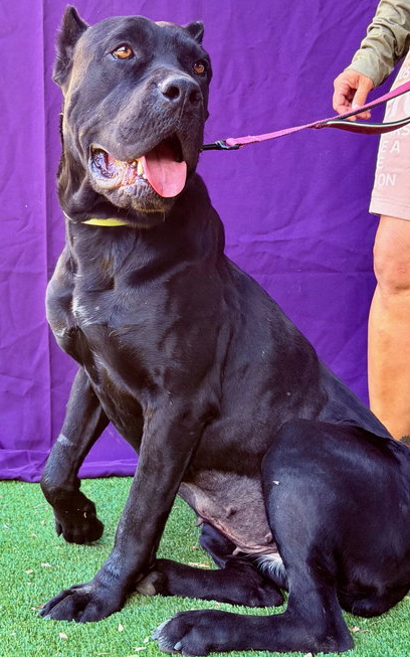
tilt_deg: -5.9
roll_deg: -0.6
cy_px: 334
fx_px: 930
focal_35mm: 52
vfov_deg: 38.9
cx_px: 183
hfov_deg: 24.9
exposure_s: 1/213
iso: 125
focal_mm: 6.76
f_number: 1.78
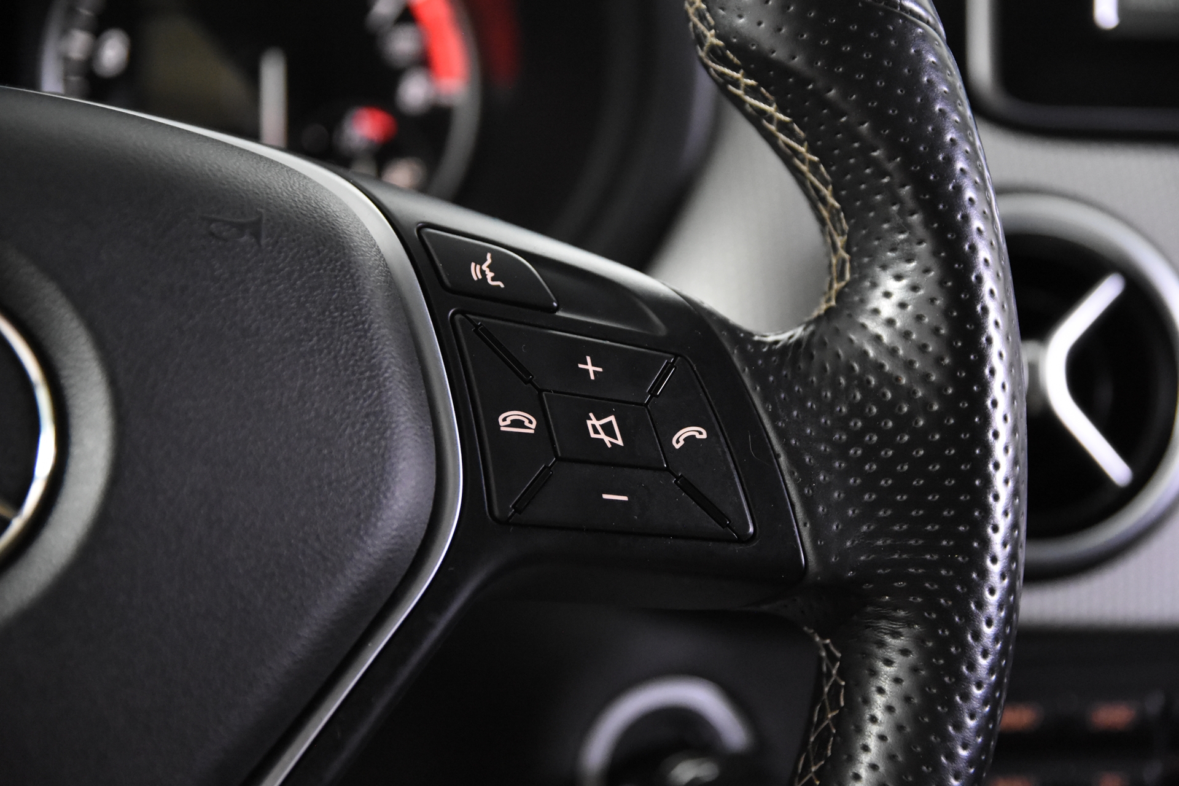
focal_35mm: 78
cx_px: 590
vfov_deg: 17.5
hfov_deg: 26.0
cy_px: 393
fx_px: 2554
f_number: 3.8
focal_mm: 52
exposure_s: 1/80
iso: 5600
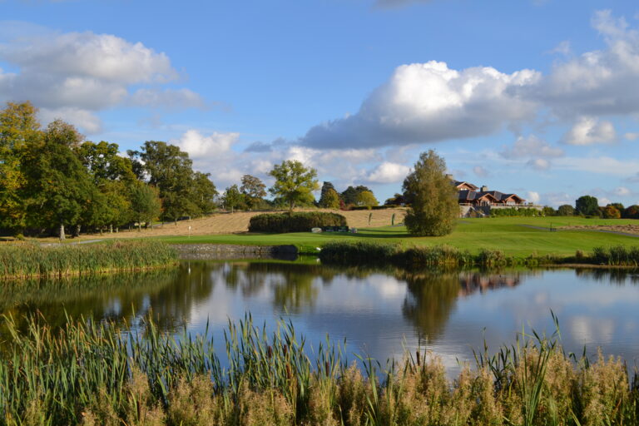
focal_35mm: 42
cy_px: 213
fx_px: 745
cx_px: 320
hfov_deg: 46.4
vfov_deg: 31.9
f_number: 8
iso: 100
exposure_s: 1/250
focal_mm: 28
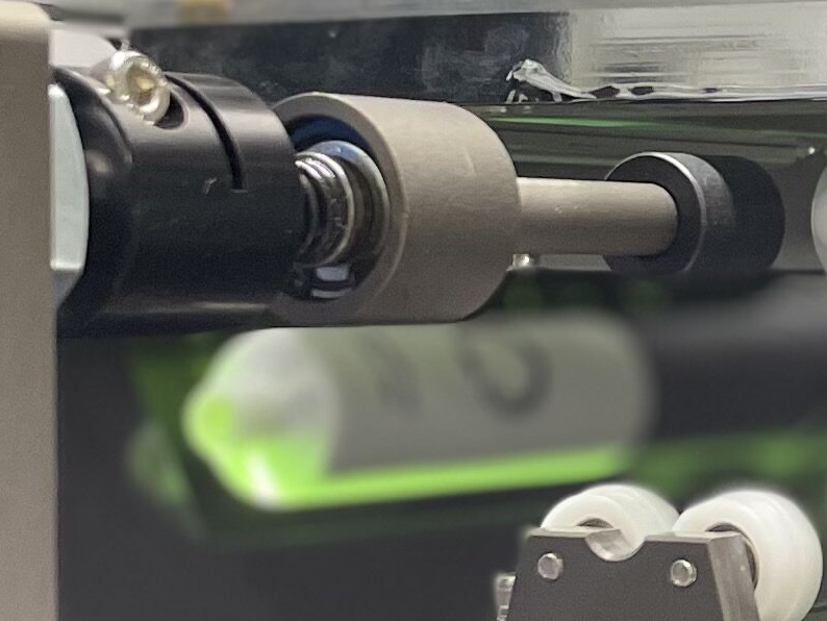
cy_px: 338
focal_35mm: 132
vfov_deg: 11.2
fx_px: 3155
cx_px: 1189
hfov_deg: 14.1
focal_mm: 4.2
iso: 100
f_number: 1.6
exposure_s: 1/50
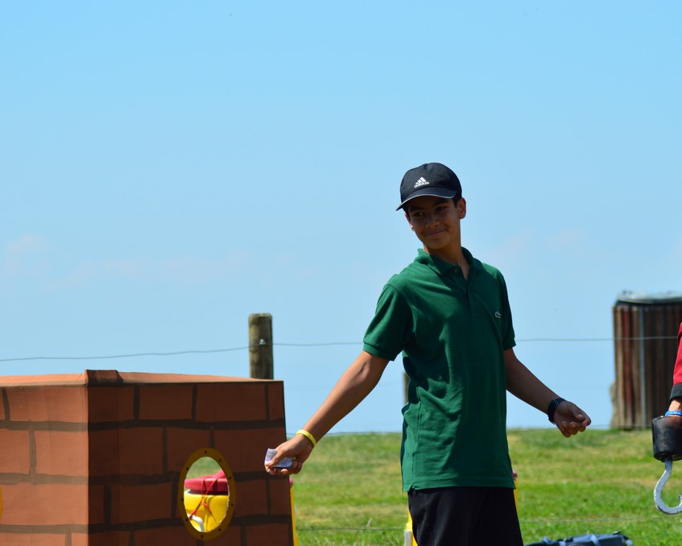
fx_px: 4119
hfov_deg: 9.5
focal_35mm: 204
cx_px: 411
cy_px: 273
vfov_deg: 7.6
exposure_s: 1/1000
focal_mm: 120
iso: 200
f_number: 5.6
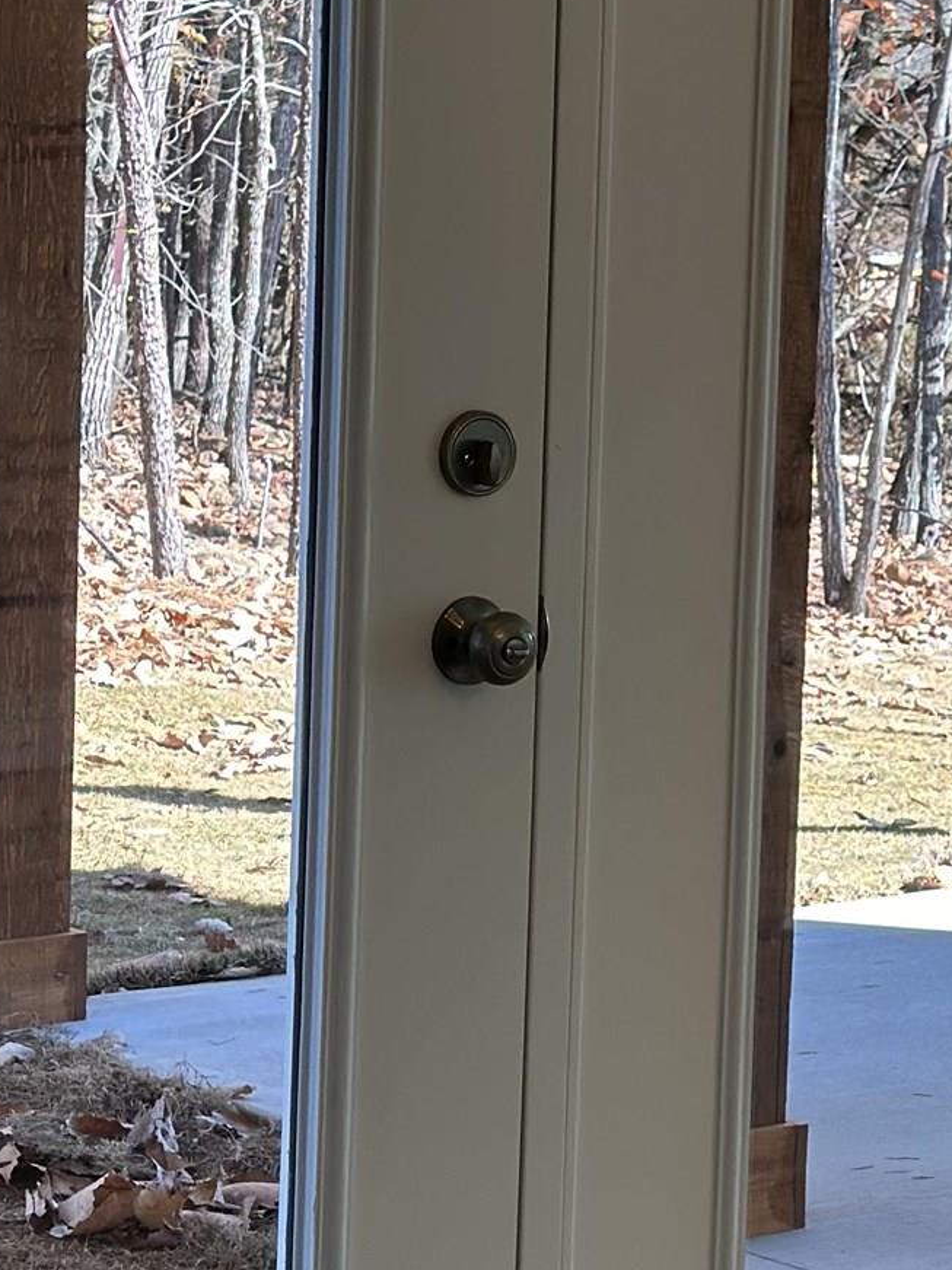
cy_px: 503
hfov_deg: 11.5
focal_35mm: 127
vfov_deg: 15.5
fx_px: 4658
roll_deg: -3.6
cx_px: 1098
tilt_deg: -5.9
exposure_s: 1/399
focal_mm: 6.86
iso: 80
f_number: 1.78
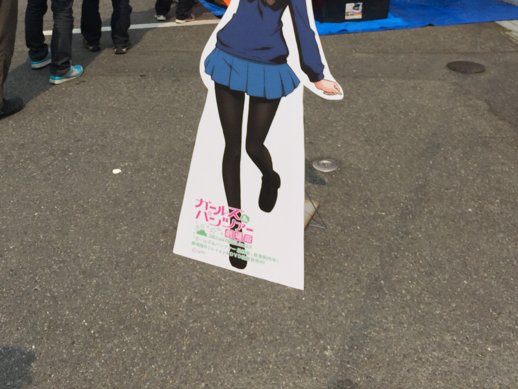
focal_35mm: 42
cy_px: 29
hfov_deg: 44.8
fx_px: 628
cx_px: 241
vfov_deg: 32.4
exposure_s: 1/3968
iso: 32
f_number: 2.2
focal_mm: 4.15
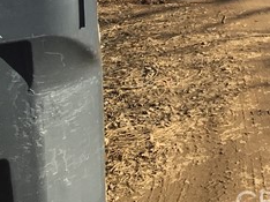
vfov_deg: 10.5
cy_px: -225
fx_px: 990
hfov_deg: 14.1
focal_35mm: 127
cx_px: 459
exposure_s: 1/769
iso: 25
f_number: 2.2
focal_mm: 4.15
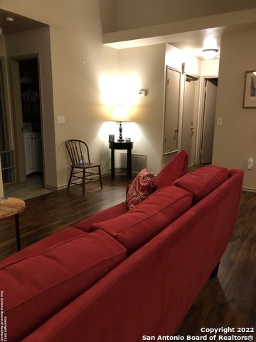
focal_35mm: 28
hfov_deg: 49.7
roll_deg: +0.7
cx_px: 128
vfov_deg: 63.4
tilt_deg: -10.2
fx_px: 276
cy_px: 171
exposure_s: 1/5
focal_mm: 3.99
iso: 80
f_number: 1.8
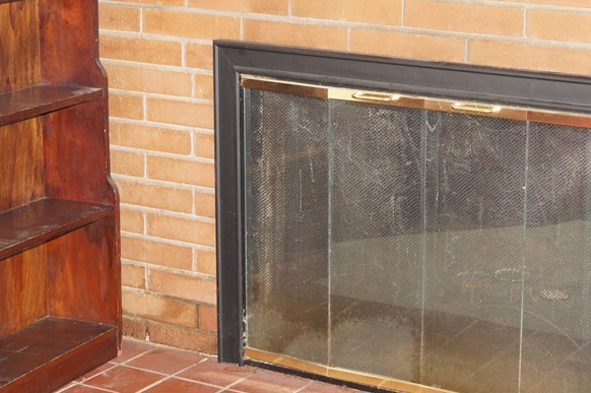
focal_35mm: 84
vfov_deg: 16.2
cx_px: 385
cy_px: 147
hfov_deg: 24.1
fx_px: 1378
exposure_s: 1/60
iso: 1000
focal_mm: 30
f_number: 4.5
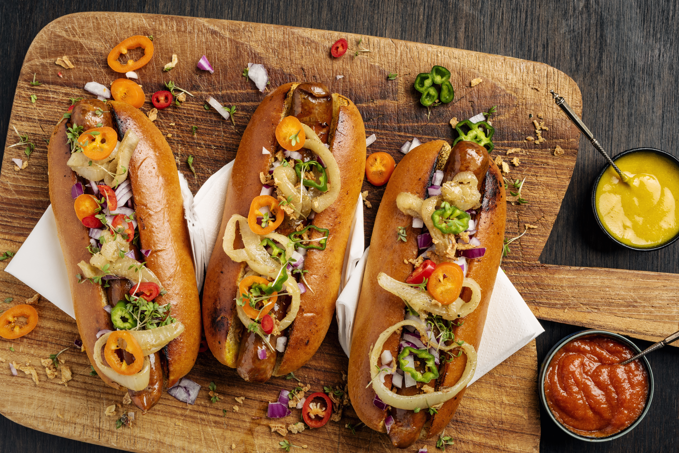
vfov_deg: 23.0
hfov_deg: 33.9
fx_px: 1113
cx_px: 343
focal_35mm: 59
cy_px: 252
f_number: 16
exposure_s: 1/160
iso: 100
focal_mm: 50
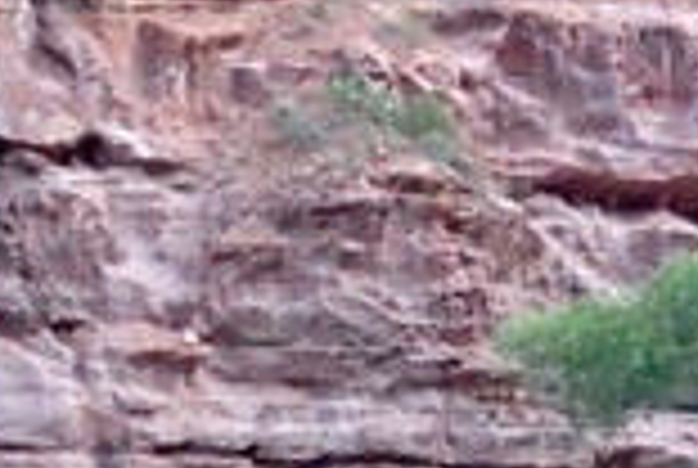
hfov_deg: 7.2
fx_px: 5459
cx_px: 1094
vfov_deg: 4.9
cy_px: 281
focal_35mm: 281
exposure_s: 1/1000
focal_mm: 15.1
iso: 3200
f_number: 4.4
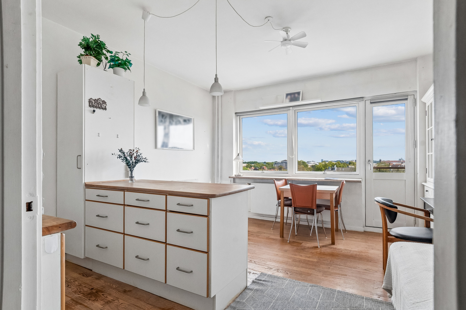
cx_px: 233
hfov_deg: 90.0
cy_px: 155
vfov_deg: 67.4
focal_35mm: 18
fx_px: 233
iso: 400
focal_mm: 12
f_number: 10
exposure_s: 1/60
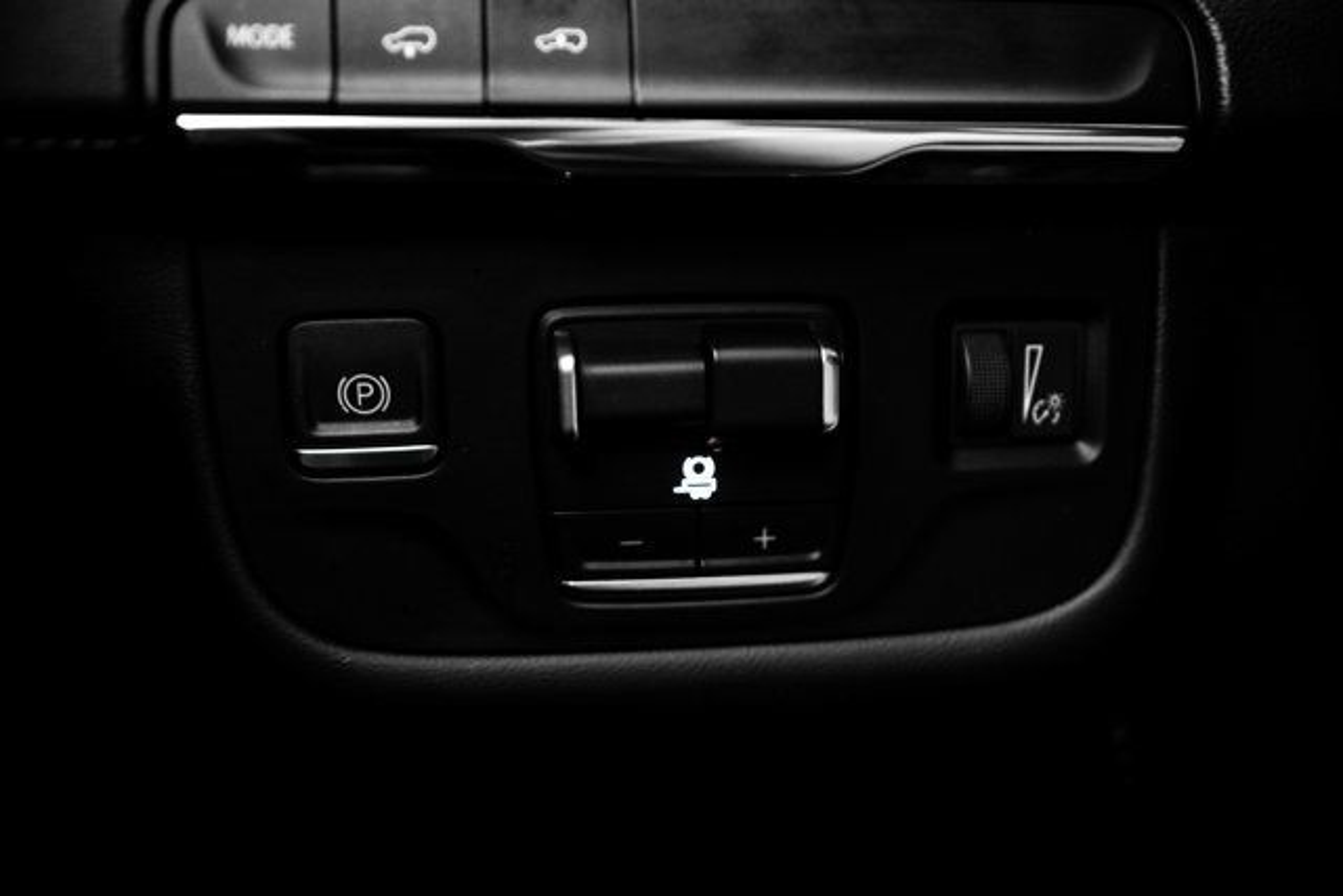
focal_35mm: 38
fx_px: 1418
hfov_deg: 50.7
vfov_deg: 35.1
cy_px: 448
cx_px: 672
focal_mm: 38
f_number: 2.8
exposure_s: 1/160
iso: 2500
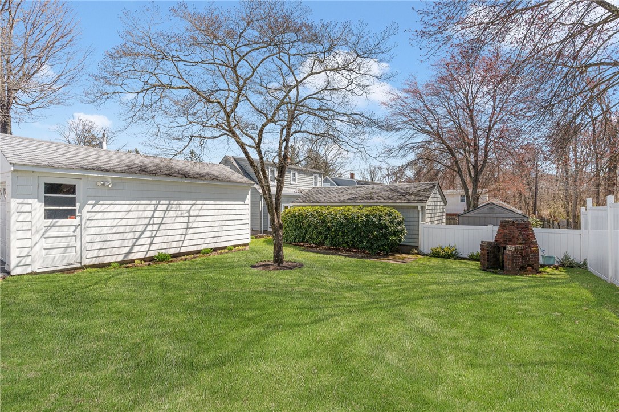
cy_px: 206
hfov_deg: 93.3
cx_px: 310
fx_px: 292
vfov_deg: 70.4
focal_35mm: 17
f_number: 7.1
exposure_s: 1/1000
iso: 400
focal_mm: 17
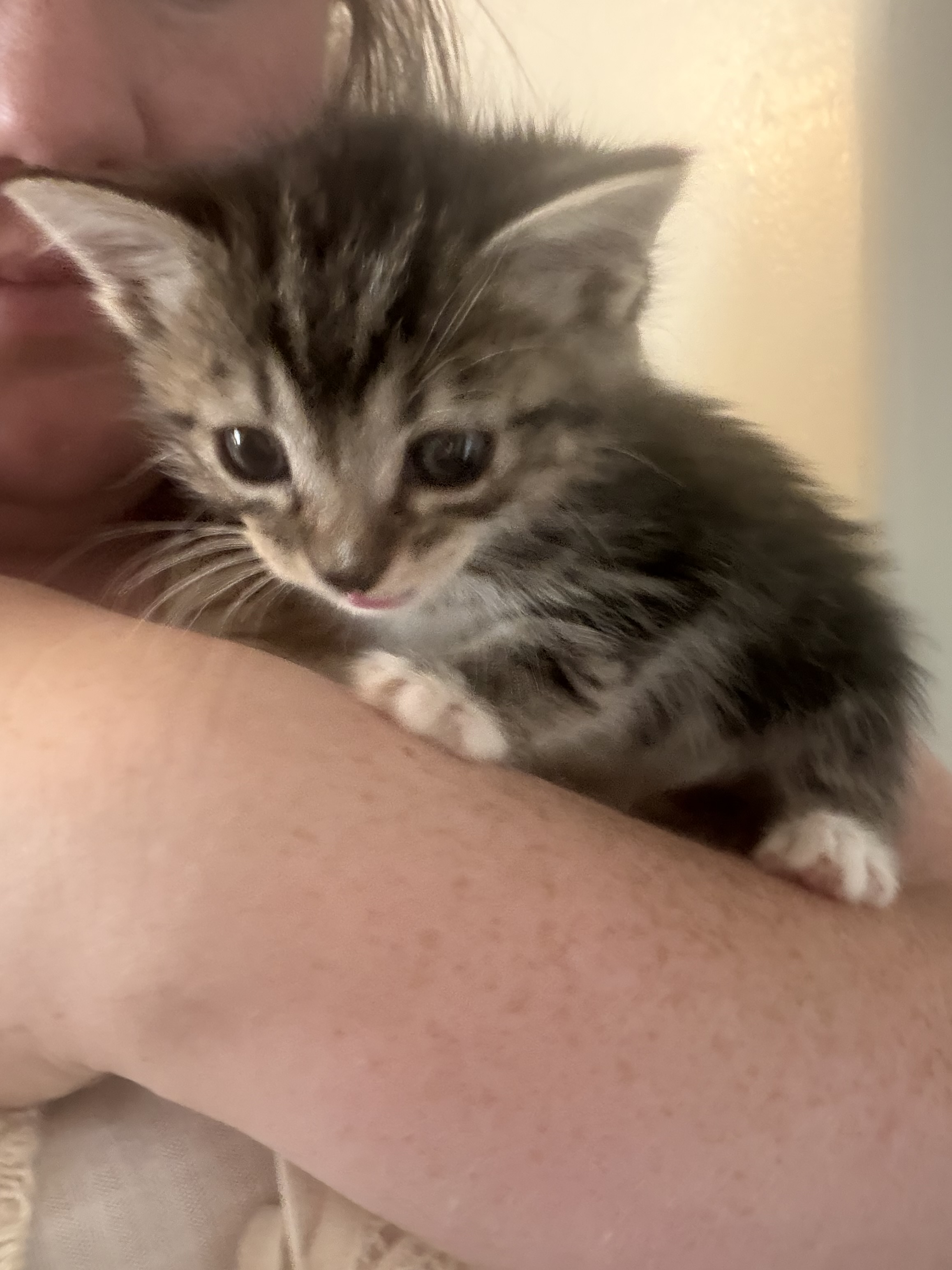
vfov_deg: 60.0
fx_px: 1100
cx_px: 476
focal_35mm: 30
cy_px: 635
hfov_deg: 46.8
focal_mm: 2.71
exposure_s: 1/24
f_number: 1.9
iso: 640
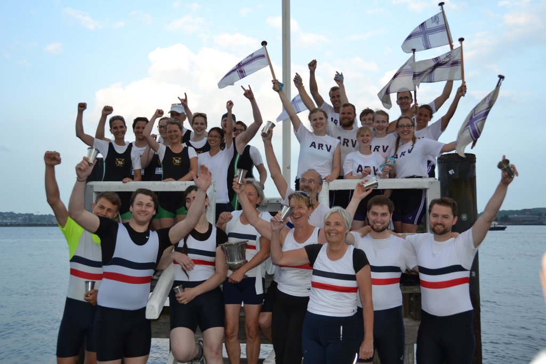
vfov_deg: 36.9
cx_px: 273
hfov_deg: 53.1
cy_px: 182
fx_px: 546
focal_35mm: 36
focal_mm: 24
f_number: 4
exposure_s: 1/125
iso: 110
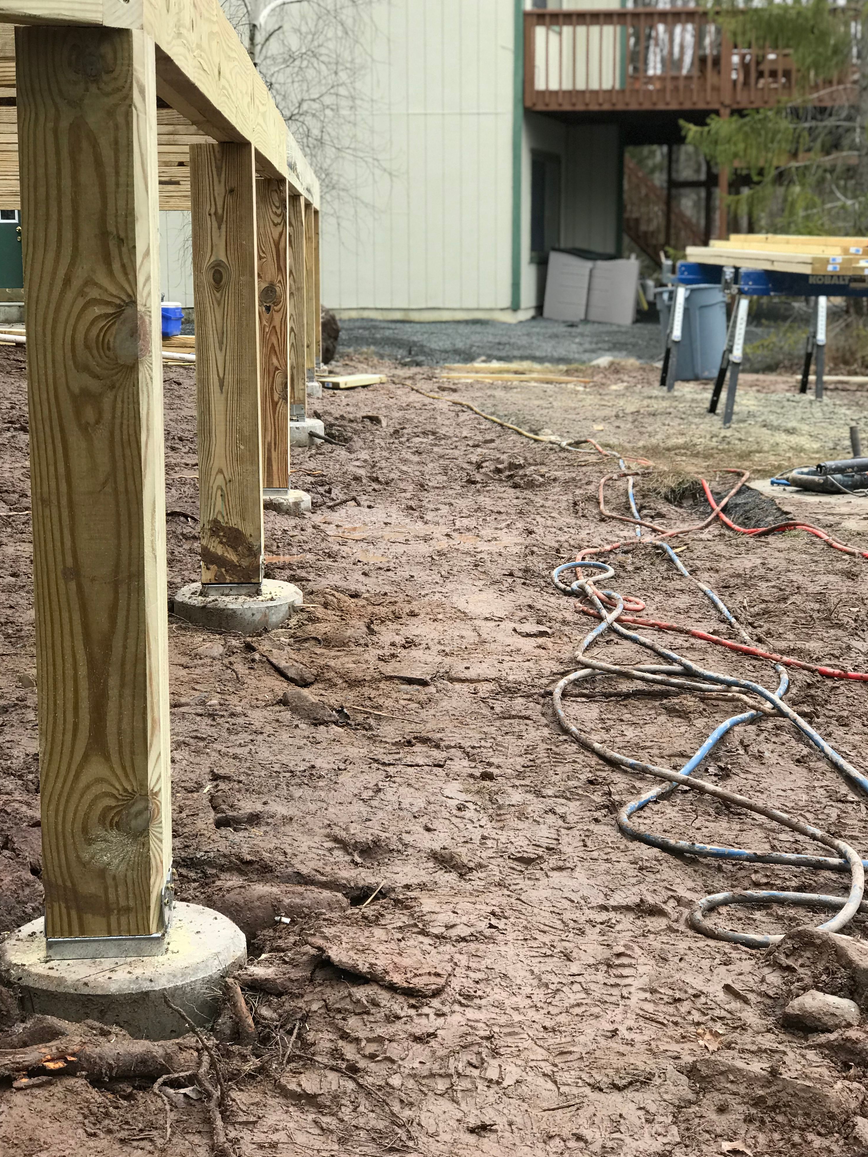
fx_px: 1939
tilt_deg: -8.9
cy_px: 570
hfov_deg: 25.2
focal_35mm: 58
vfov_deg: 33.2
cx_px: 429
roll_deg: +0.3
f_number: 2.8
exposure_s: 1/120
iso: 32
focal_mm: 6.6
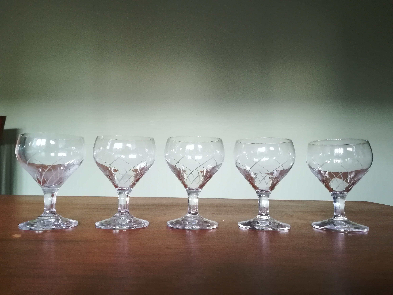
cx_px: 196
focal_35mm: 26
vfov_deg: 53.1
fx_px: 295
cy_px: 148
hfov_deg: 67.3
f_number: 2.2
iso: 400
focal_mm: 3.83
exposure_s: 1/24
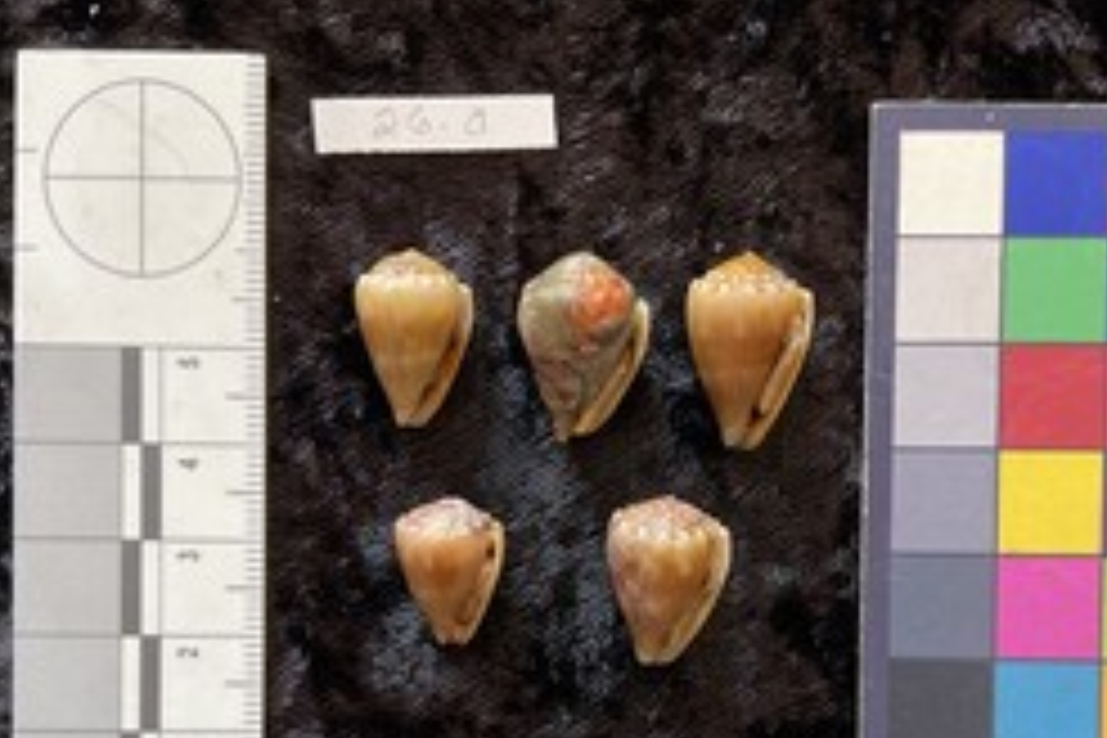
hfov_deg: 45.4
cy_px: 565
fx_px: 1322
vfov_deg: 30.6
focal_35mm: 43
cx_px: 616
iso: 50
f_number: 1.8
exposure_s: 1/60
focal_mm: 3
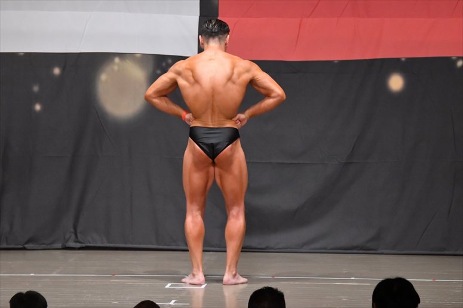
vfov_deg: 6.1
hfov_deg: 9.2
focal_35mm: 225
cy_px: 154
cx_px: 232
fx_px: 2892
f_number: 5.6
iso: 6400
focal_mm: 150
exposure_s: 1/400
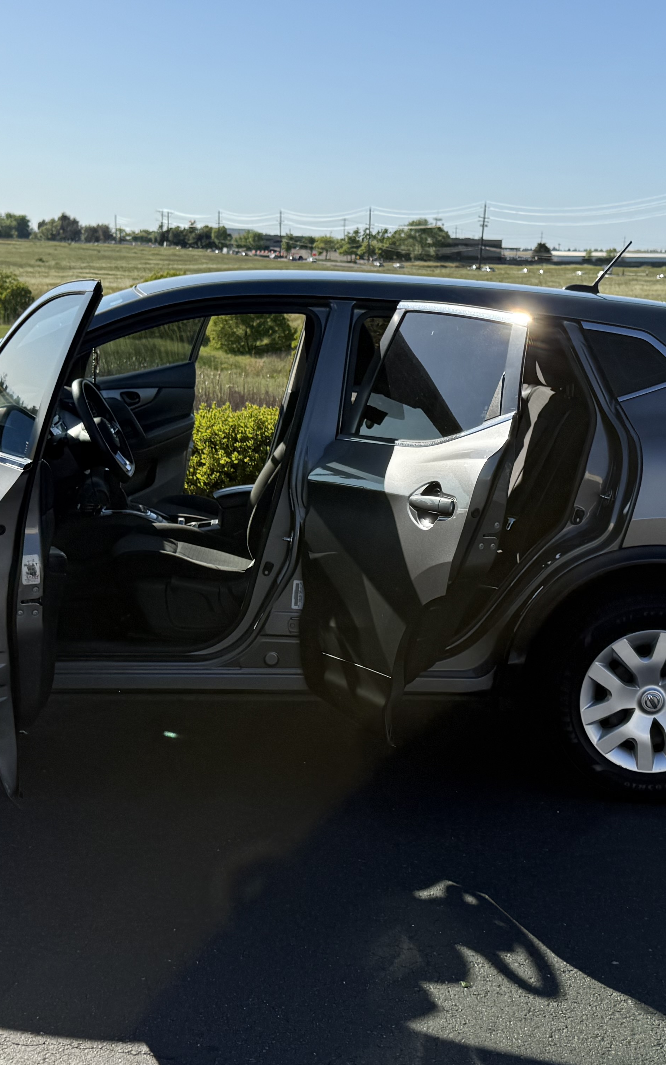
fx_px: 1394
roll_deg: +0.1
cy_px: 515
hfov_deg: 26.9
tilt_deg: -10.2
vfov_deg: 41.8
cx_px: 343
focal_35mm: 48
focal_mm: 6.76
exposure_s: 1/5319
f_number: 1.78
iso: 80
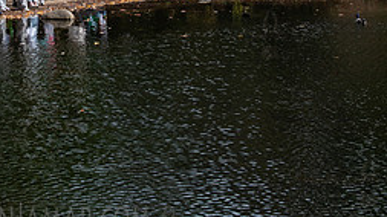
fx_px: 872
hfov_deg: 24.6
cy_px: -40
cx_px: 72
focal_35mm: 85
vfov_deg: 13.8
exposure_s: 1/400
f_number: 5
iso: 160
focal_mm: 35
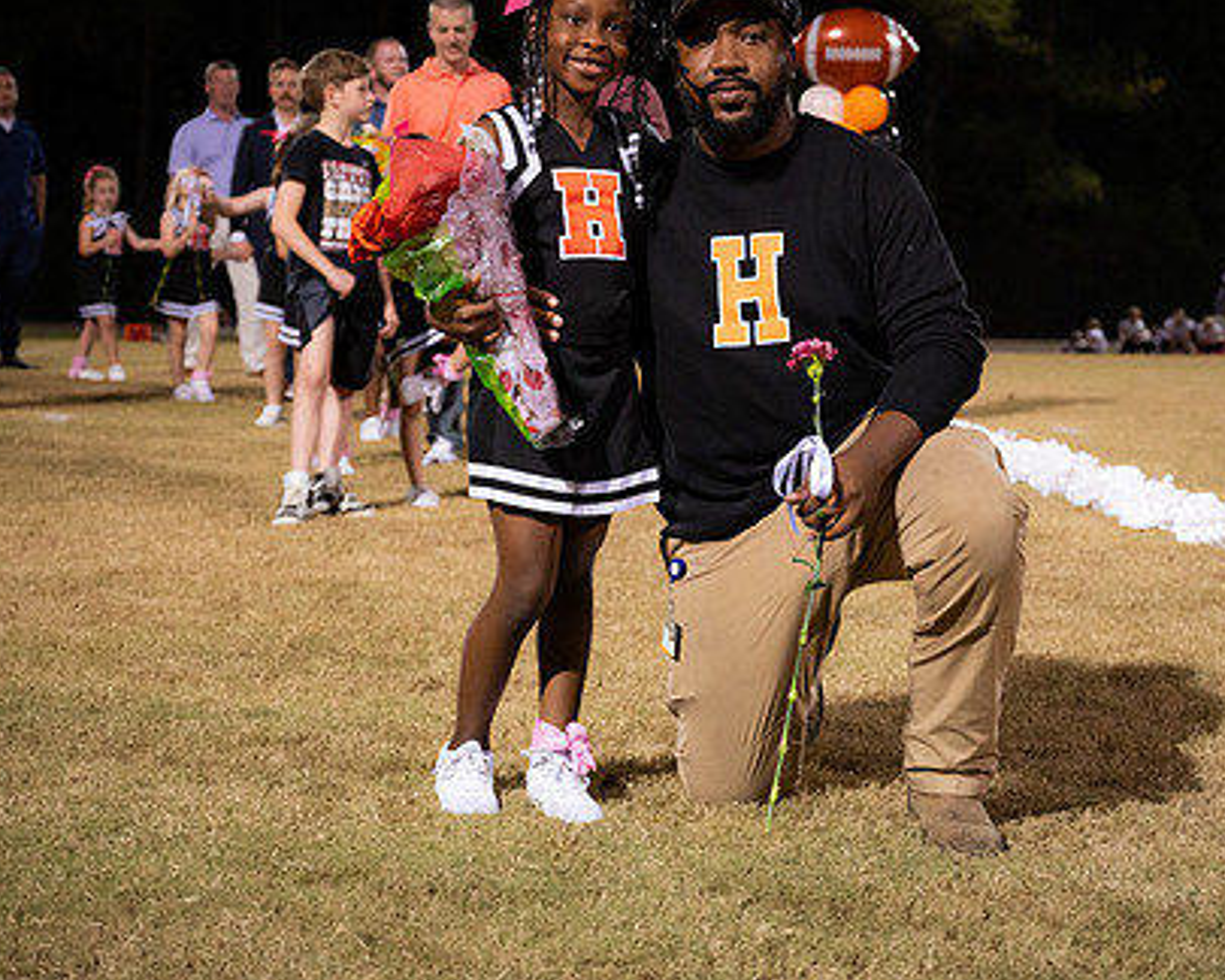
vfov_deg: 19.7
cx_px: 732
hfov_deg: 24.4
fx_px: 2828
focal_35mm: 78
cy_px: 426
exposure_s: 1/250
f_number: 4
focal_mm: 58
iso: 3200
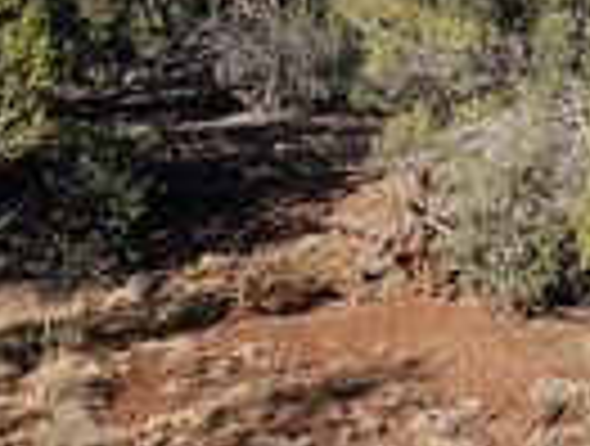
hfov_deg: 25.8
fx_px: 1196
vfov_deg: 20.3
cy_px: -27
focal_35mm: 70
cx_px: 635
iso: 10
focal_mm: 6.3
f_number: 1.7
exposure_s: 1/720
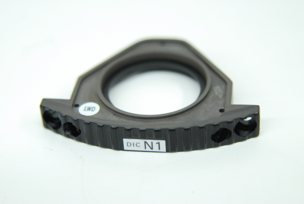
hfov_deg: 19.4
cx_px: 152
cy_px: 102
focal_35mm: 105
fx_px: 888
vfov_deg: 13.1
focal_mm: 70
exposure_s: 1/60
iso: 1000
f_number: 4
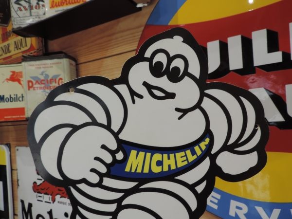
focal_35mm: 24
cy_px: 110
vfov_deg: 56.8
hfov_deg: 71.6
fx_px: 202
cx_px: 146
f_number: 3
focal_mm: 4.3
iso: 250
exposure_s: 1/30
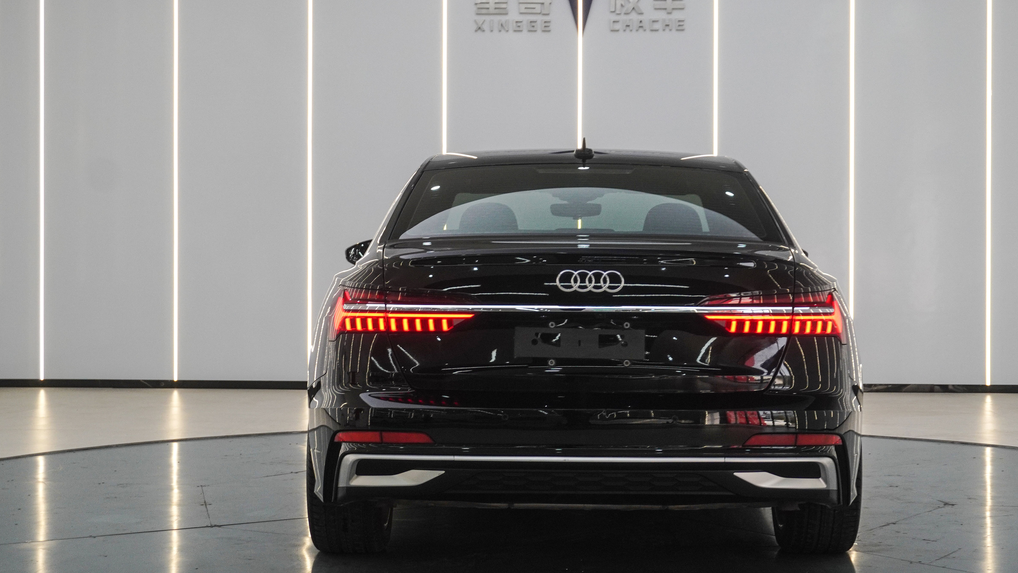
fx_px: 1917
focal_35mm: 71
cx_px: 577
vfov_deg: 17.0
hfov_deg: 29.7
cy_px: 246
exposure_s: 1/80
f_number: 6.3
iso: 640
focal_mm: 36
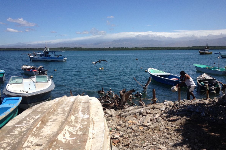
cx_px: 113
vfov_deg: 35.9
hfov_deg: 51.9
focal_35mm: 37
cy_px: 83
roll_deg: +0.6
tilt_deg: -12.0
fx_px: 232
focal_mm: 4.28
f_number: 2.4
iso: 50
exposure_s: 1/2762
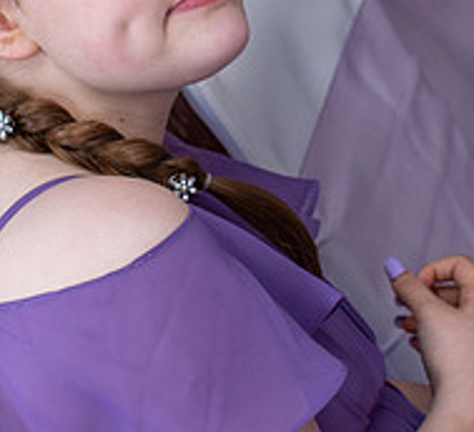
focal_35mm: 227
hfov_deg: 8.1
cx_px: 146
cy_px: -61
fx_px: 3362
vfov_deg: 7.3
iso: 160
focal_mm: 35
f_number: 3.5
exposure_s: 1/100
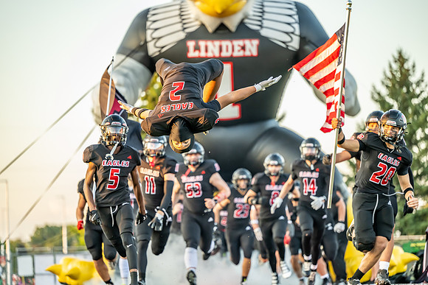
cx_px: 214
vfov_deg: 9.5
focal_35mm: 145
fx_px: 1724
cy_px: 142
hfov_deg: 14.2
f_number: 2.8
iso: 1000
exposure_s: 1/1000
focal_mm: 145
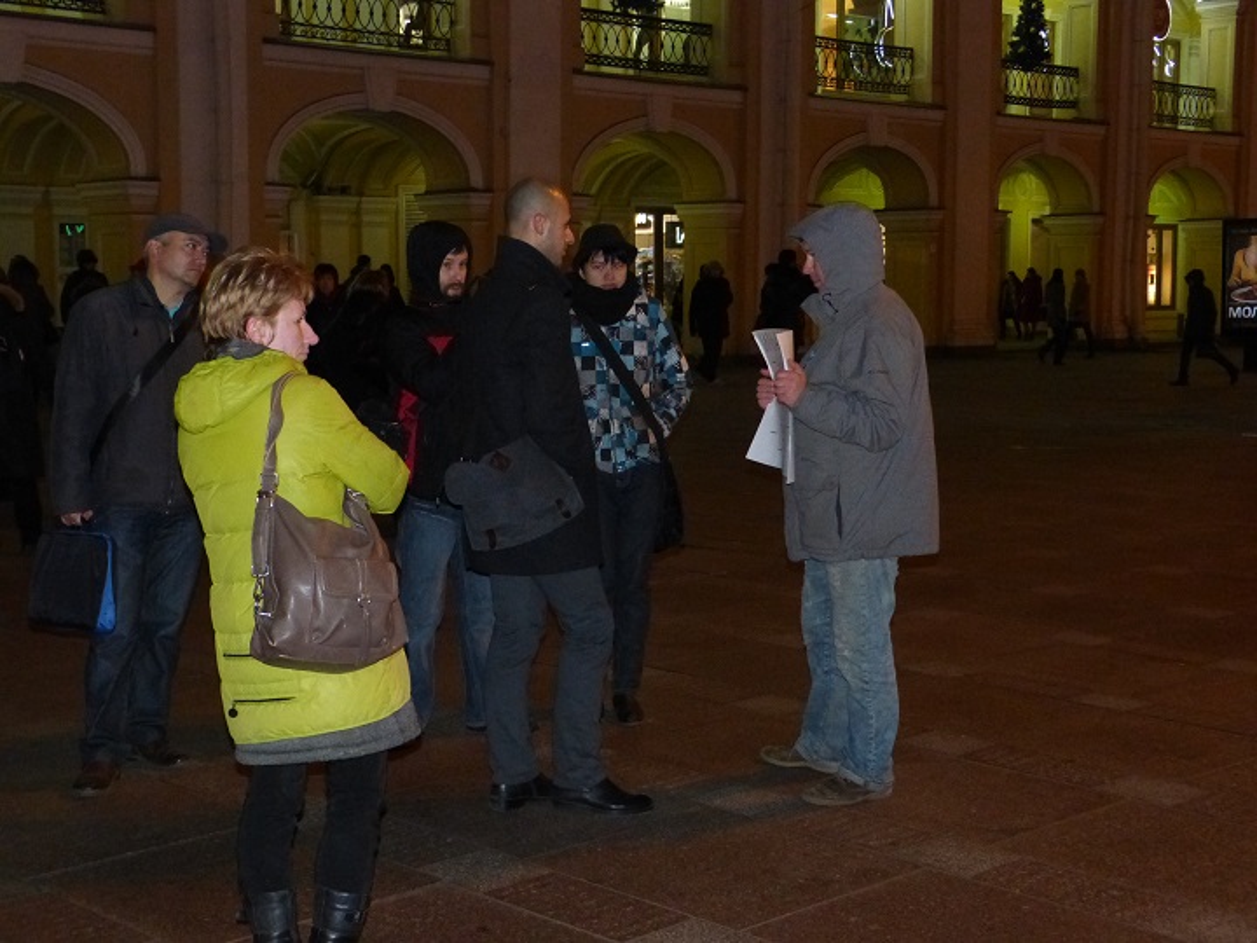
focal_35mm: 53
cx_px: 628
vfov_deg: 27.5
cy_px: 472
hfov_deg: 36.2
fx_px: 1925
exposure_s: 1/60
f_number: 3.2
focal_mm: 9.4
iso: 800
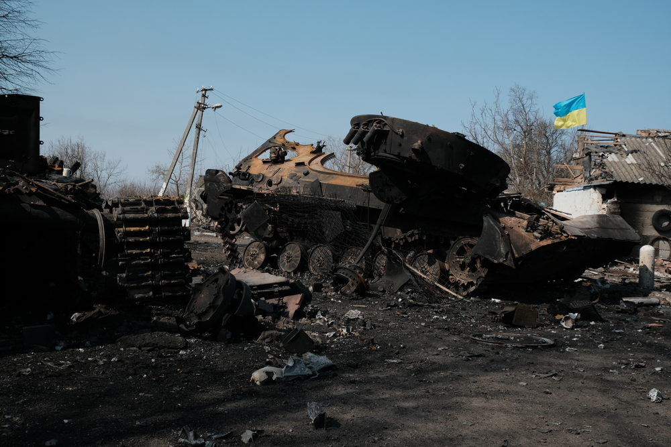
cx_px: 336
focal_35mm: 36
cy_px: 224
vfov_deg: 36.9
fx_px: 671
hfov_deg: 53.1
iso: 320
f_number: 9
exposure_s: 1/500
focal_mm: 24.3
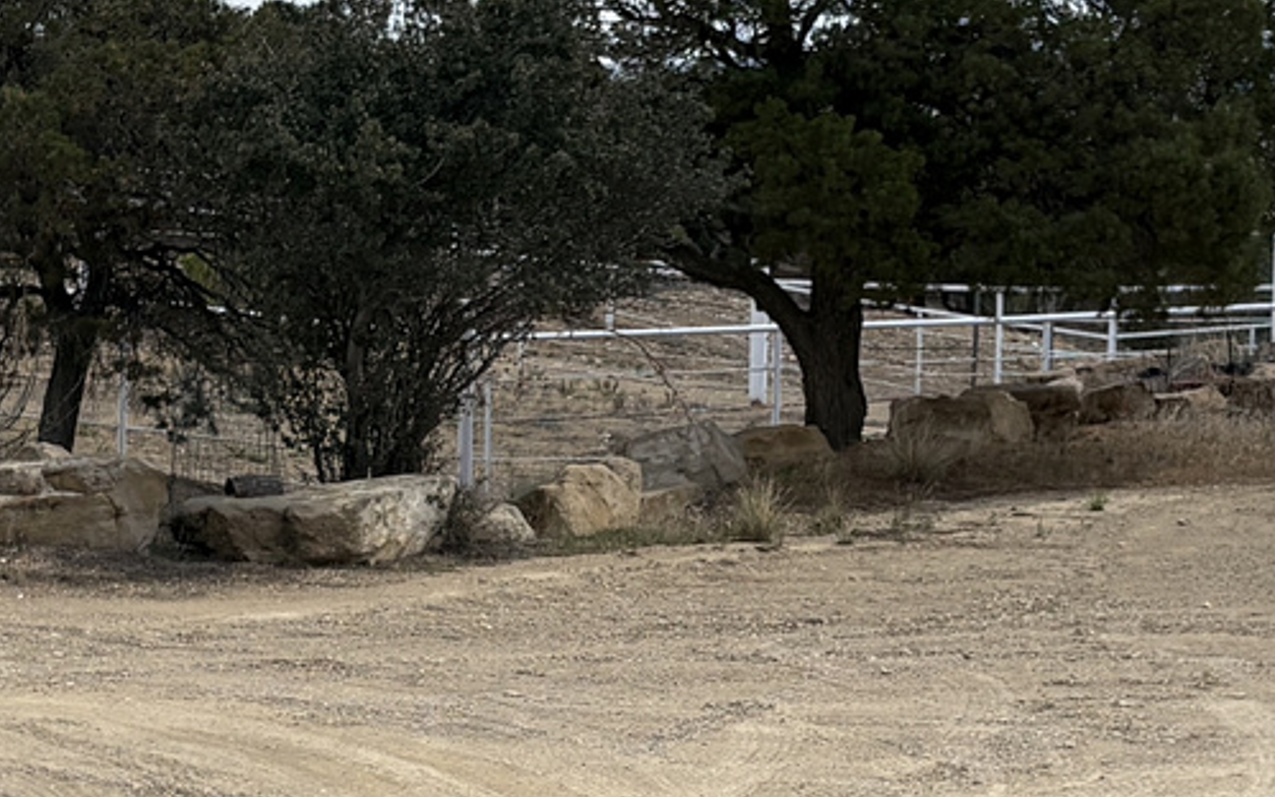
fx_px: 3927
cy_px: 702
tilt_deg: -10.0
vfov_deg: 11.5
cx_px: 731
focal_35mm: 113
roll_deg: -0.1
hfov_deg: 18.4
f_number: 1.6
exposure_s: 1/3448
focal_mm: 5.96
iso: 50
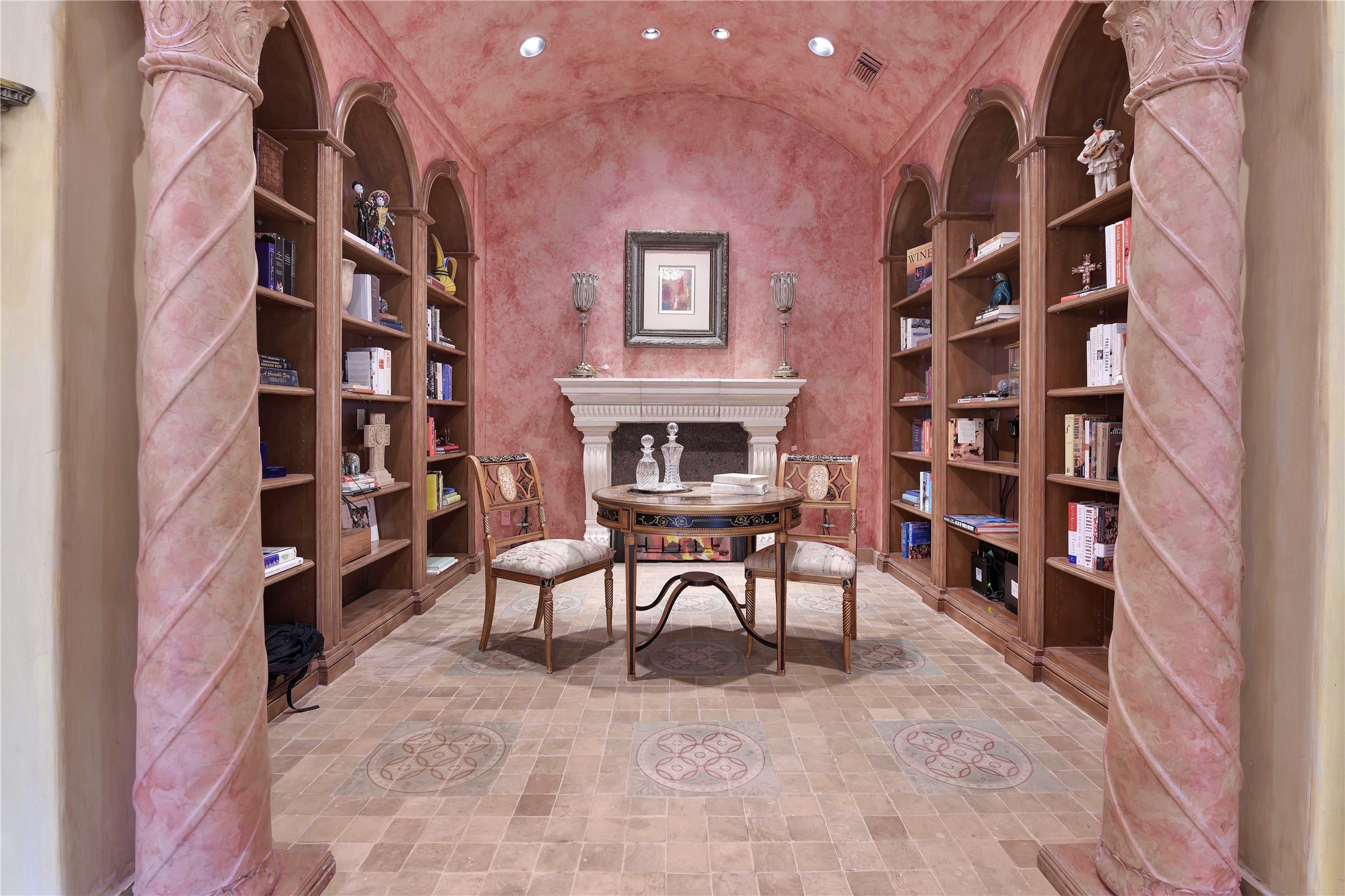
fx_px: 598
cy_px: 448
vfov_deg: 73.7
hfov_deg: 96.7
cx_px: 672
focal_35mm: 16
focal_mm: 16
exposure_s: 1.3
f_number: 8
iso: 100
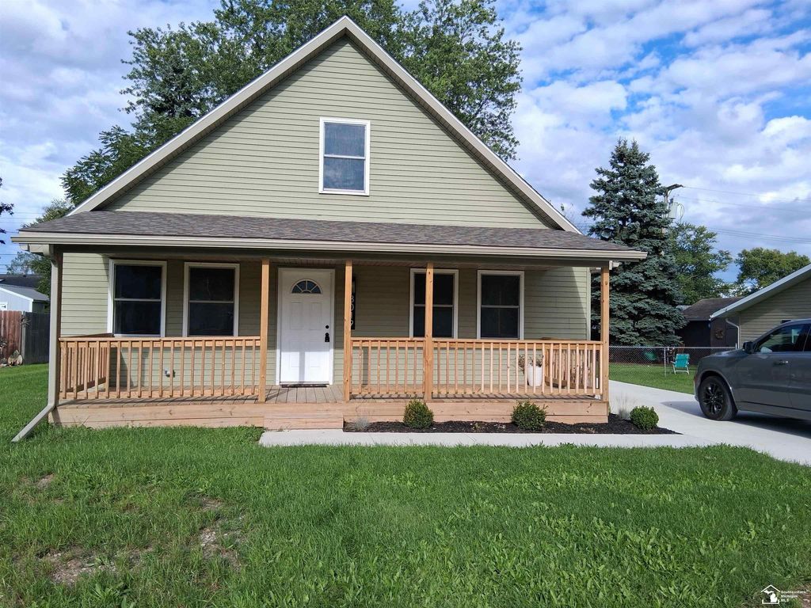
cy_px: 304
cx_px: 406
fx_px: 609
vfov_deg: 53.1
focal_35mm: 26
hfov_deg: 67.3
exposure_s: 1/519
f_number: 1.8
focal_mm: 3.98
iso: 25
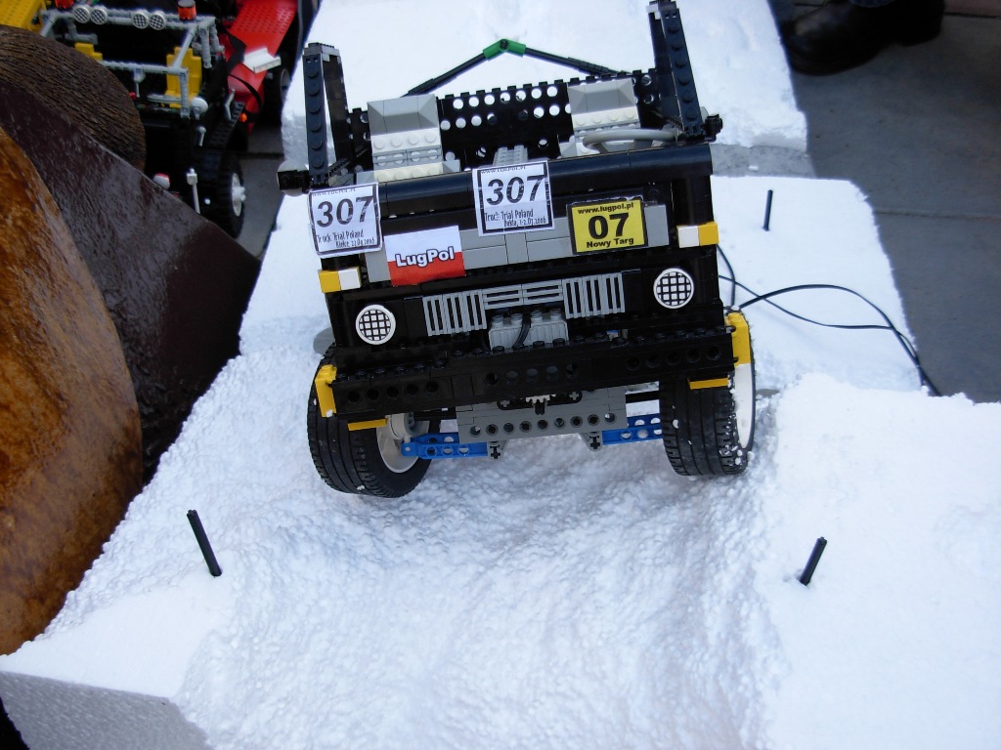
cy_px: 375
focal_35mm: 38
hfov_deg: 49.0
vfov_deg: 37.7
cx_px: 500
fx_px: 1099
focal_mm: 6.3
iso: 79
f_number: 2.9
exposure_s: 1/342
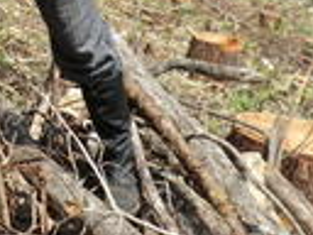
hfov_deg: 15.3
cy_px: -120
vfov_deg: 11.9
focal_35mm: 119
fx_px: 1076
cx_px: -152
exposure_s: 1/400
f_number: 3.9
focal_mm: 6.9
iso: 50
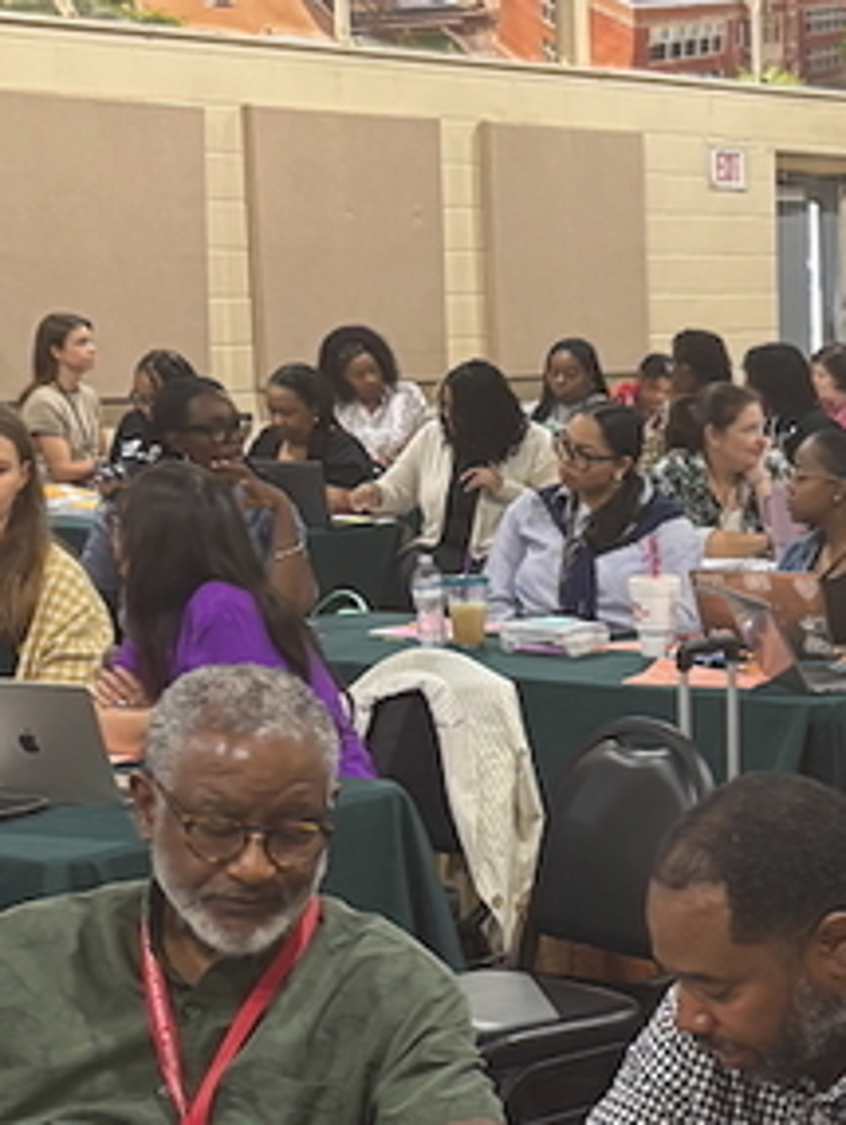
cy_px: 854
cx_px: 1275
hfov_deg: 14.8
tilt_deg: -11.3
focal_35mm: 93
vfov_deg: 20.9
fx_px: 3026
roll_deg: -0.9
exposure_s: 1/60
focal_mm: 5.96
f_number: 1.6
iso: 125
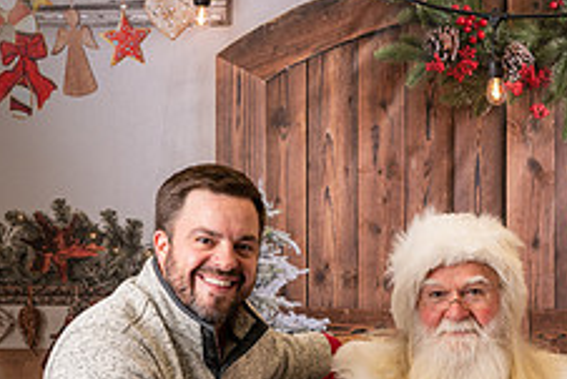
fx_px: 2159
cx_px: 468
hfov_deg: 14.9
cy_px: 441
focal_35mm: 137
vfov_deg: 9.9
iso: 100
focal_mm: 50
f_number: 7.1
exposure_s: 1/100
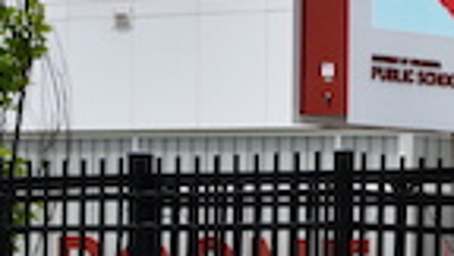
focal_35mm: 207
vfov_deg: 5.9
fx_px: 2492
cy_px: 216
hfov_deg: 10.0
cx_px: 735
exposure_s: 1/320
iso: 100
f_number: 9
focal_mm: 38
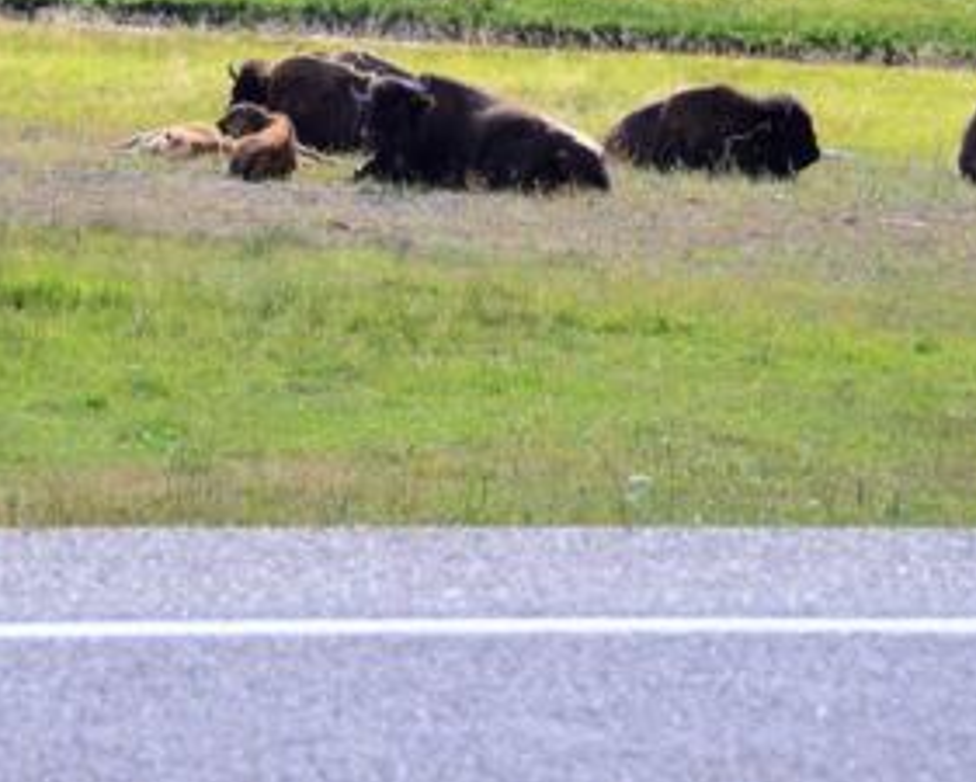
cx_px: 243
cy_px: 71
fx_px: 5721
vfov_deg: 7.8
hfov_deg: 9.7
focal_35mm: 198
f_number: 5
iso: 200
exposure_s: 1/400
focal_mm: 62
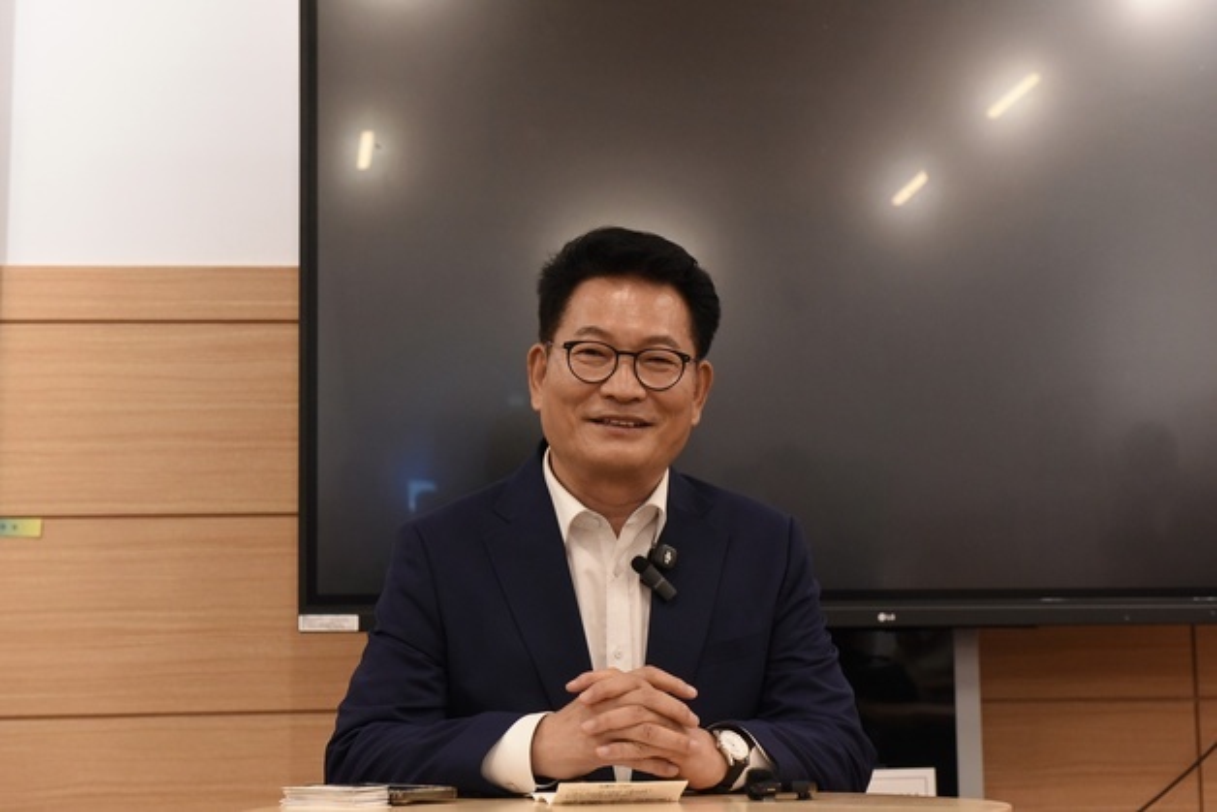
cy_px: 406
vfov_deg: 19.5
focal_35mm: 70
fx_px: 2367
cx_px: 608
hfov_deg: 28.8
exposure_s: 1/80
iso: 5000
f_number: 5.6
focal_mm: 70
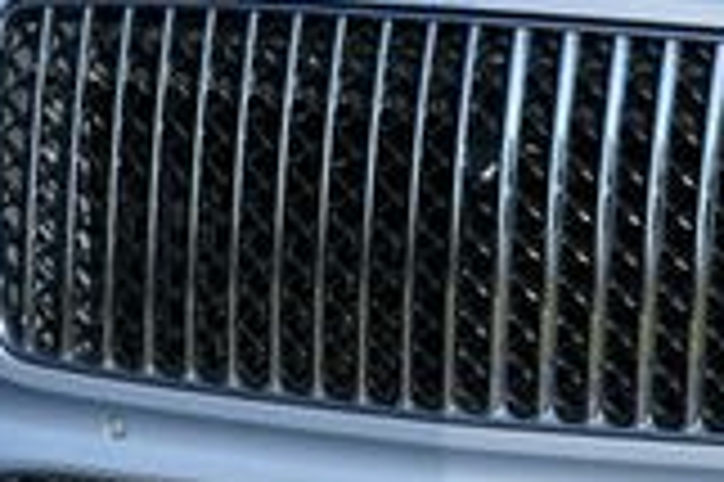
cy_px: 162
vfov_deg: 5.4
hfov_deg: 8.0
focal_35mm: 255
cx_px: 702
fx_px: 5123
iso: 100
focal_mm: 32
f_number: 8
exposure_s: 1/250
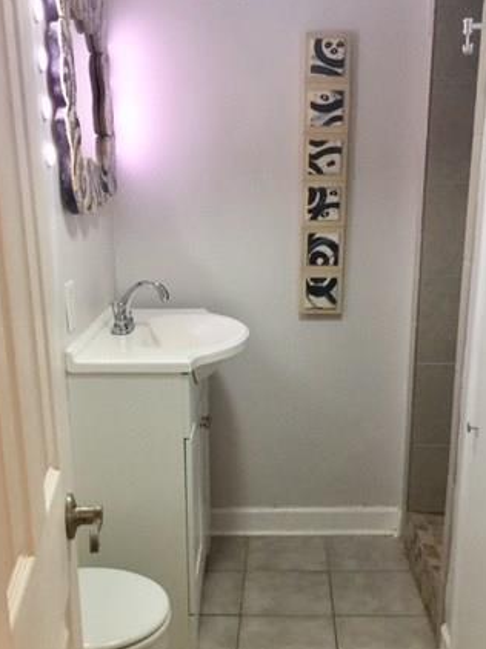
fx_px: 824
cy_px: 414
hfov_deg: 32.8
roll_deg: +0.0
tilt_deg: -17.5
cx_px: 274
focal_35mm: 44
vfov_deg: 42.6
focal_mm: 4.15
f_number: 2.2
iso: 125
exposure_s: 1/30
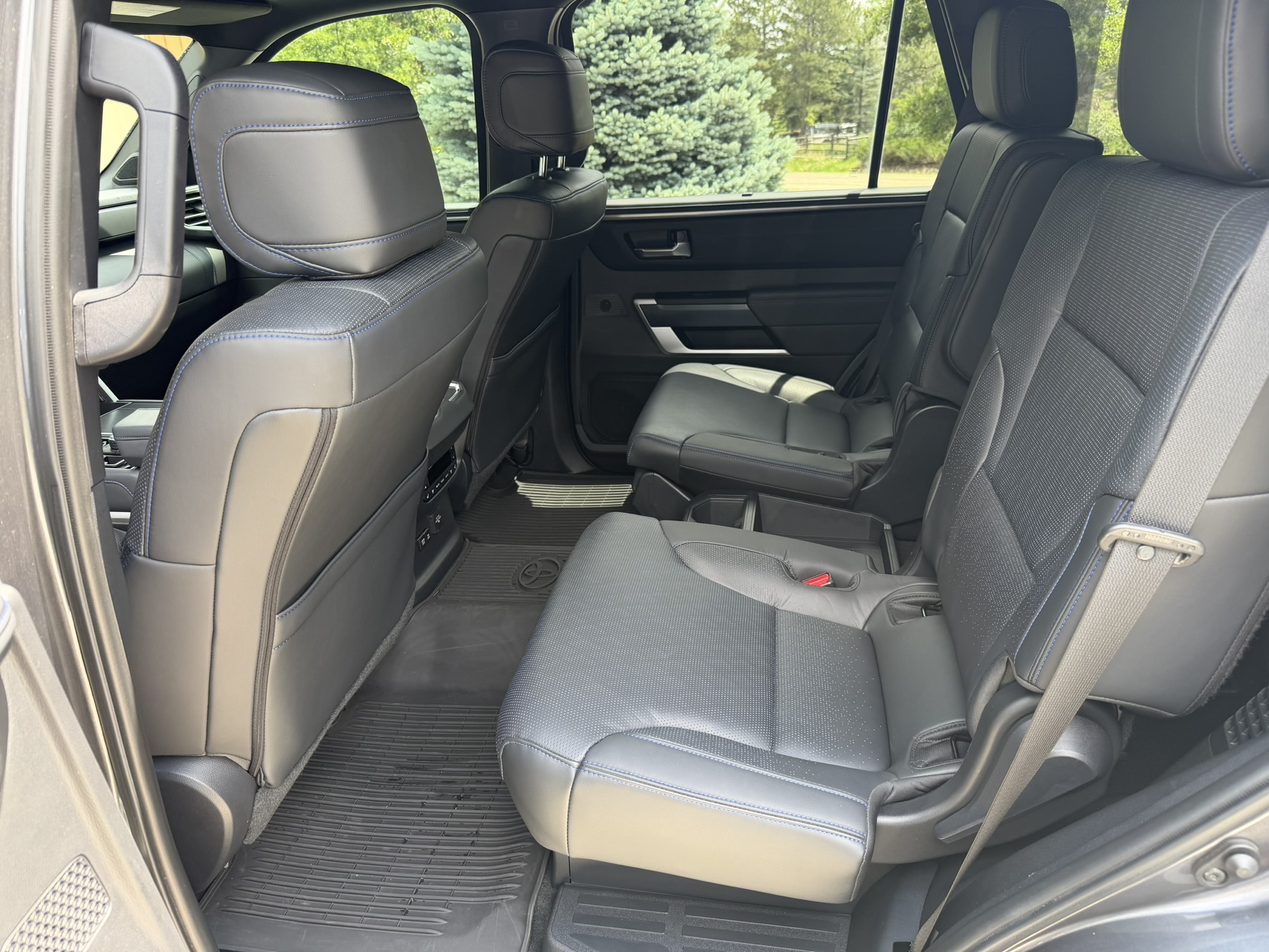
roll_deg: +2.2
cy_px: 476
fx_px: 880
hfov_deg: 71.6
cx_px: 634
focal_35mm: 24
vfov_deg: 56.8
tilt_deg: -22.8
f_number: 1.78
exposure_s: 1/154
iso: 64
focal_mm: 6.76
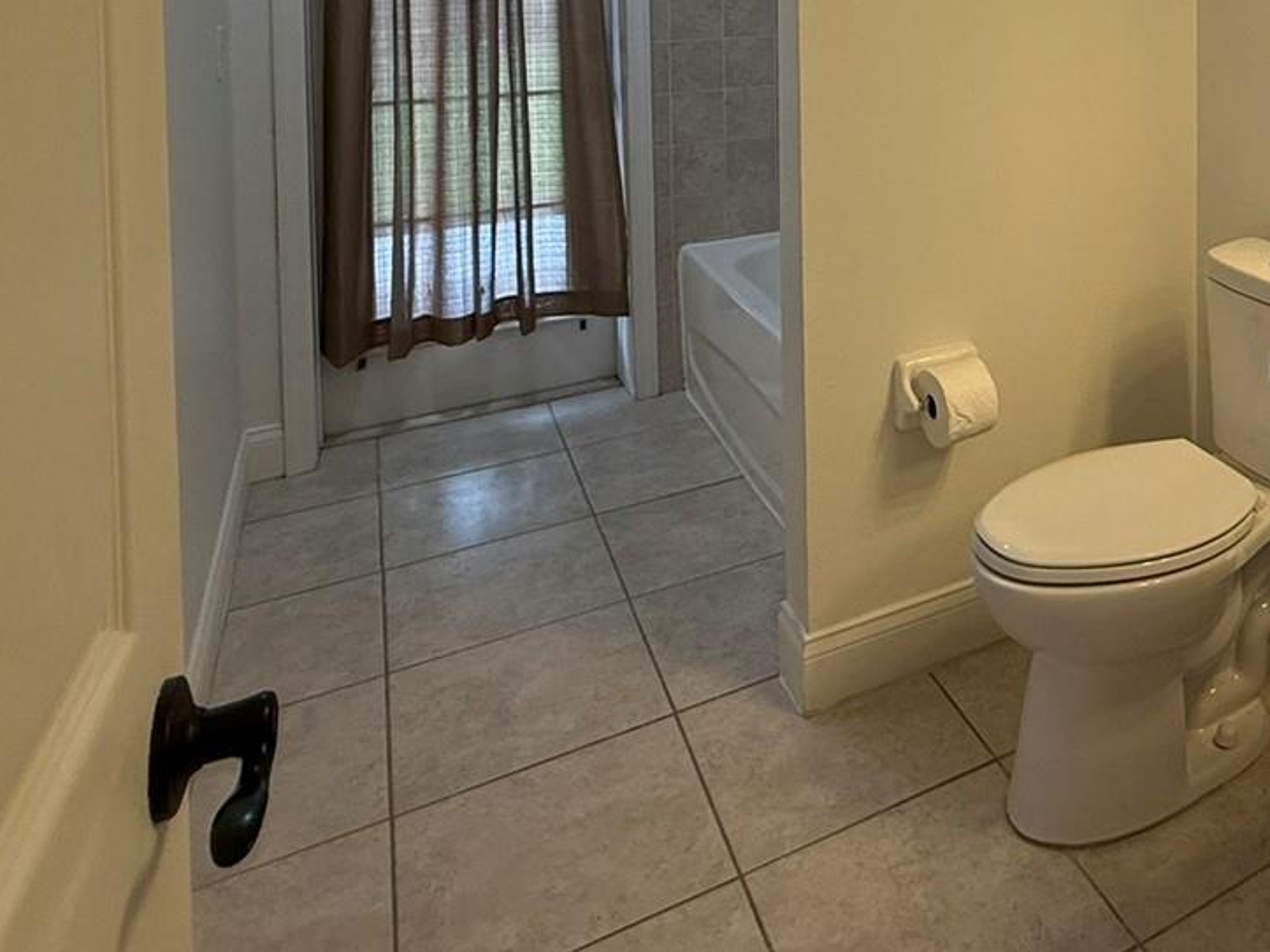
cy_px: -16
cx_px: 1145
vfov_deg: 39.6
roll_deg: -0.4
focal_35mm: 31
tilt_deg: -1.4
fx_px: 1137
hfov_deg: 51.5
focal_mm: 2.22
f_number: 2.2
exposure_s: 1/120
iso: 160
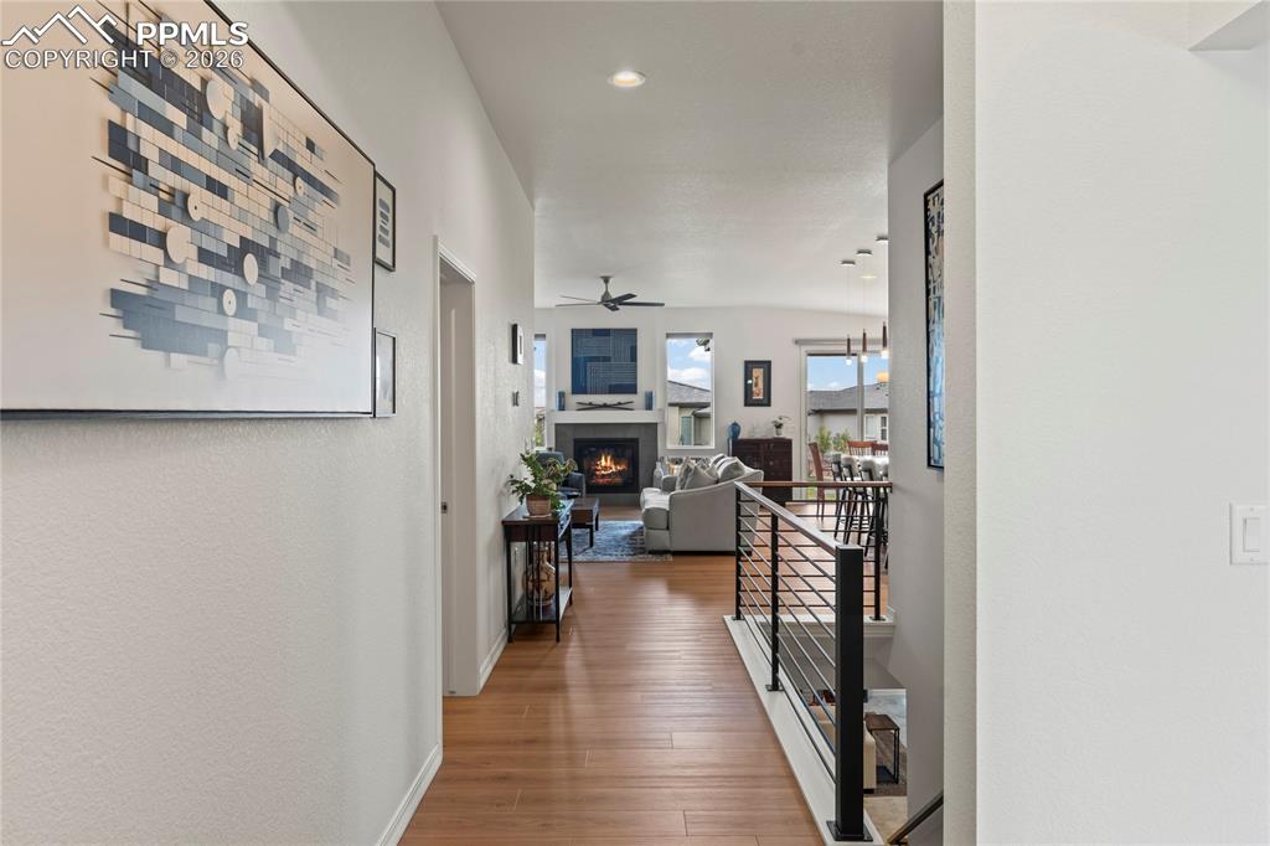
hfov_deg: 73.8
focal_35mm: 24
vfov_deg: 53.1
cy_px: 423
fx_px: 846
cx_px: 635
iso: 500
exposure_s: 1/4
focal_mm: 24
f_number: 8
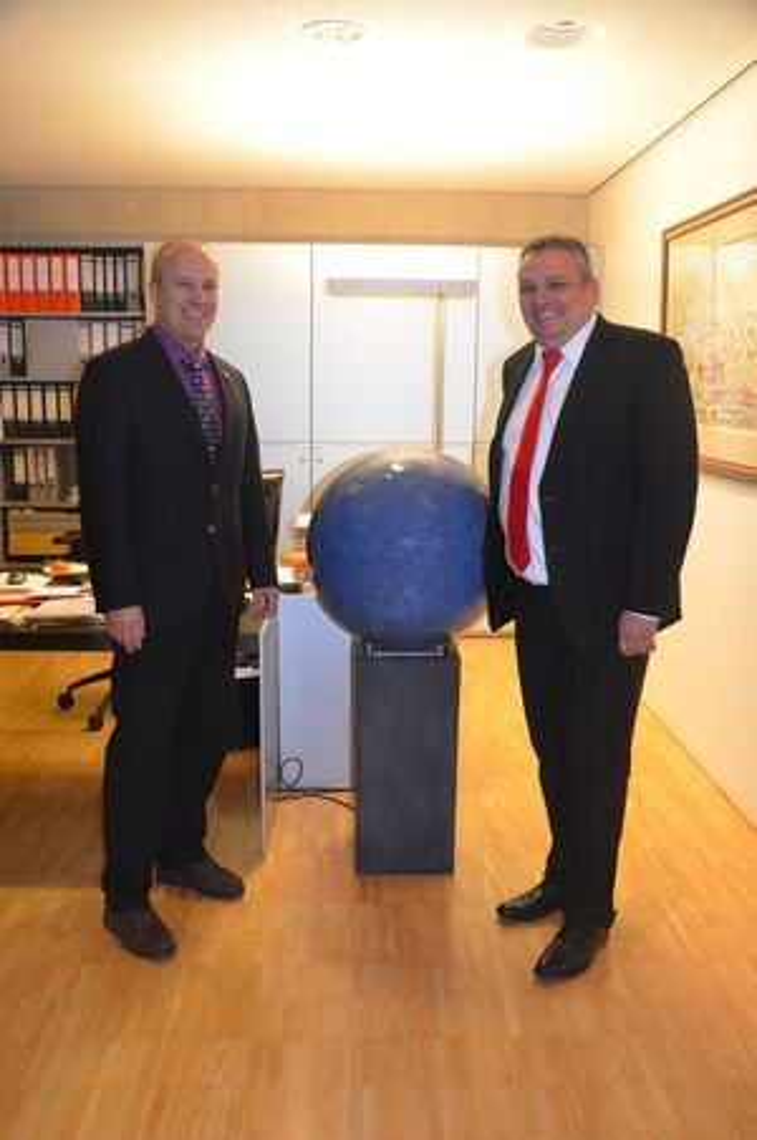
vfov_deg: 59.6
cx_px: 378
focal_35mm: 32
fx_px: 997
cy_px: 570
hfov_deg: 41.6
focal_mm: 21
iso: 720
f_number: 3.8
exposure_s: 1/60
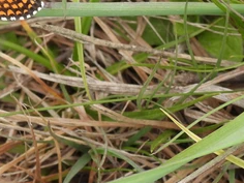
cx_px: -62
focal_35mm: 339
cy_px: -8
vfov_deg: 4.4
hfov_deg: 5.8
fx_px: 2390
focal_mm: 22.3
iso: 100
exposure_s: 1/200
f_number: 5
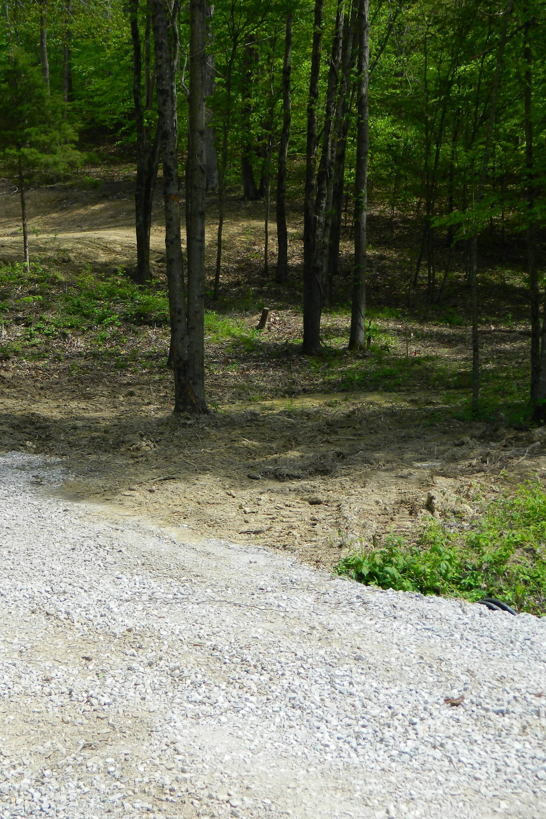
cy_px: 409
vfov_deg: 35.1
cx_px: 185
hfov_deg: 23.7
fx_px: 1297
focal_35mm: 57
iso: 80
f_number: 3.5
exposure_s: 1/500
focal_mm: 7.3
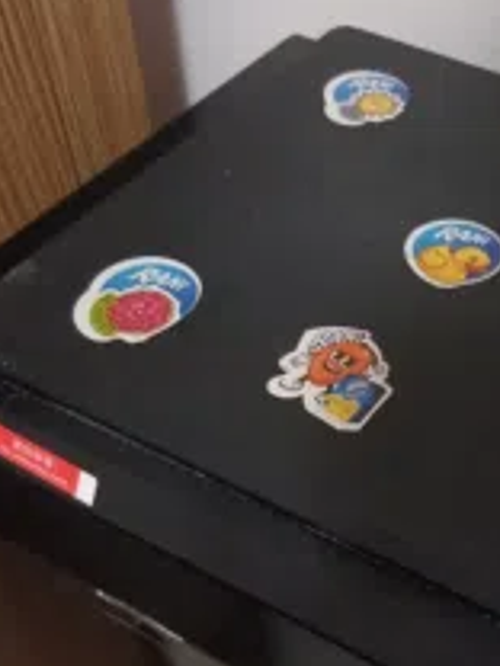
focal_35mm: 50
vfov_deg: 38.0
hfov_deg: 28.3
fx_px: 963
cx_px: 420
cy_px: 400
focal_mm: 3.98
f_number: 1.8
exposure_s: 1/20
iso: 800
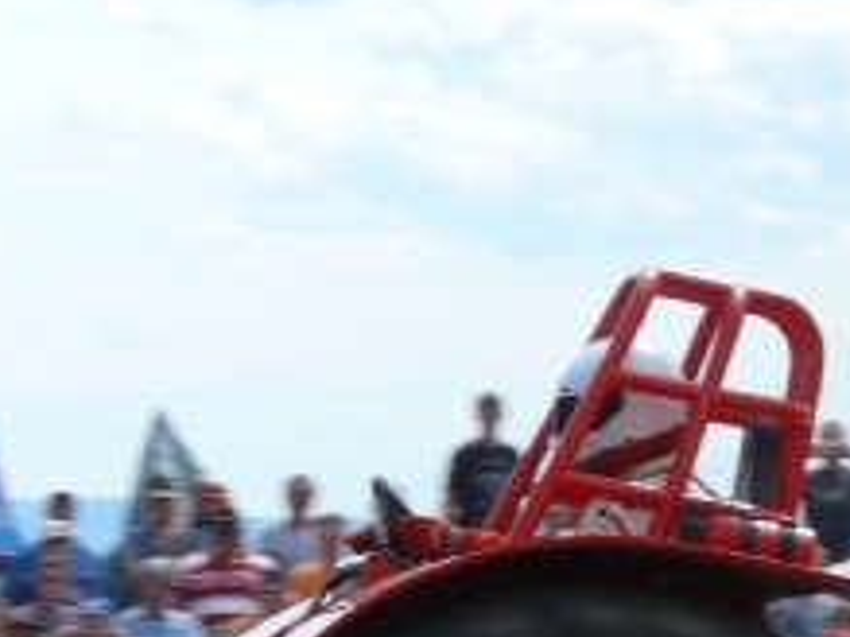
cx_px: -357
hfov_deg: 4.7
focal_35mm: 424
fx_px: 10406
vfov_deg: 3.5
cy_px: 583
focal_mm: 24.4
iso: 100
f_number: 5.6
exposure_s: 1/320
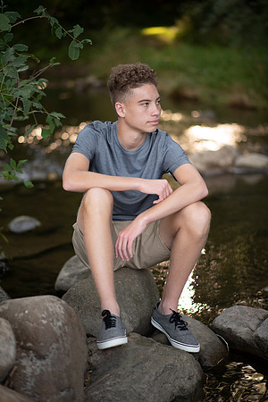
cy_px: 201
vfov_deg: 23.9
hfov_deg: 16.1
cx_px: 134
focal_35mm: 85
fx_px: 949
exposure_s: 1/250
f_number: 1.8
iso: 125
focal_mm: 85
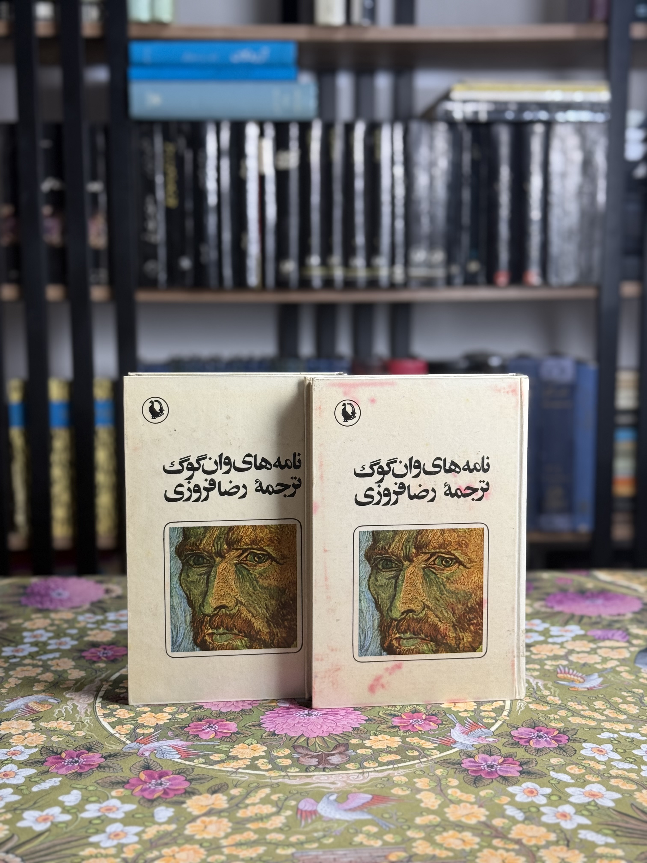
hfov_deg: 30.3
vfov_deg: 39.7
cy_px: 432
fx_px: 1196
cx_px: 324
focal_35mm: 48
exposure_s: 1/100
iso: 80
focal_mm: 6.76
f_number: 1.78
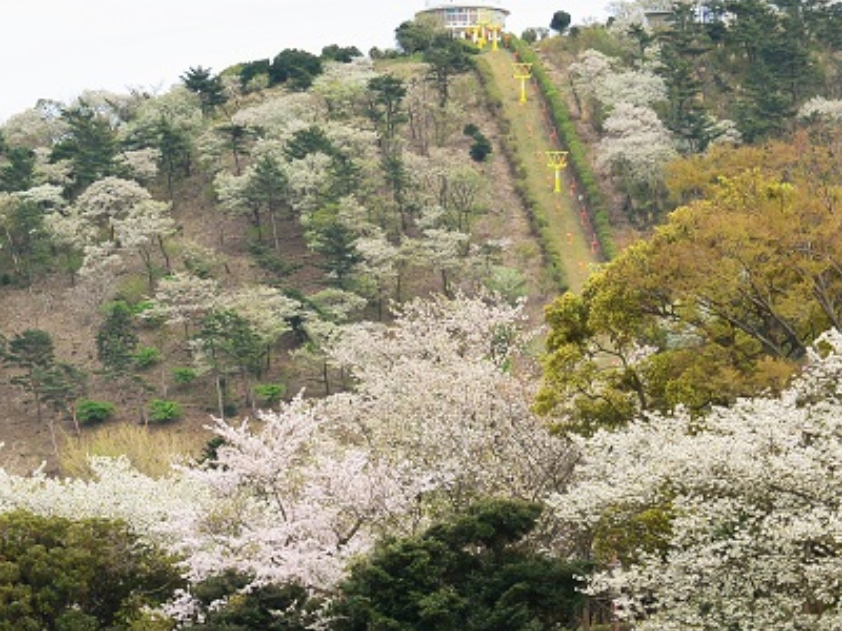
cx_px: 488
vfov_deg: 10.6
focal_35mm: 140
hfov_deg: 14.1
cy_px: 352
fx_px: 3405
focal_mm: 36.1
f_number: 4
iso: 100
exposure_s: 1/320
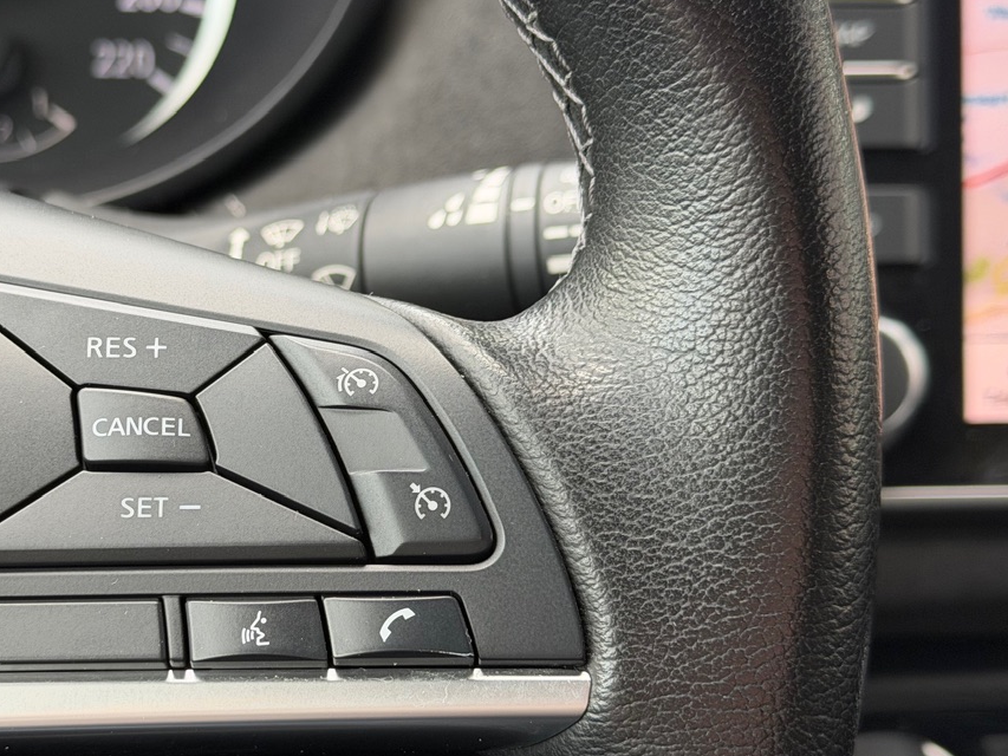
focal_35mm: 72
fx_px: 2097
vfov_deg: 20.4
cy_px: 396
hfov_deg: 26.7
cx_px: 253
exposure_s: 1/67
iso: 100
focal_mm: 6.76
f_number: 1.78
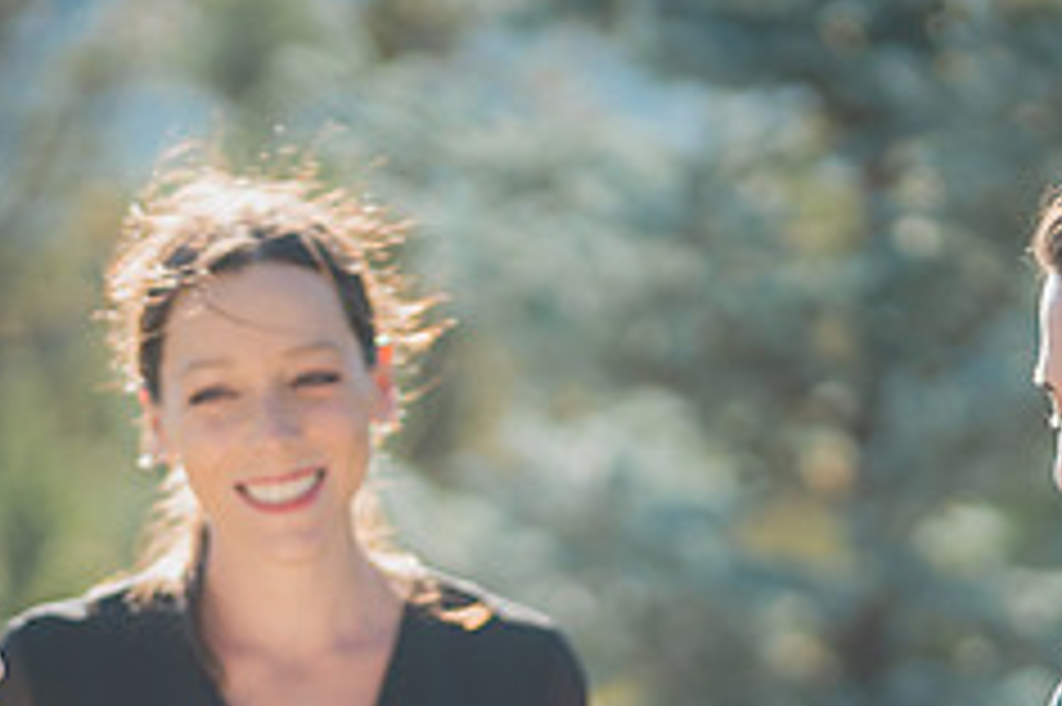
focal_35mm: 213
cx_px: 630
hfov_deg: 9.7
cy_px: 785
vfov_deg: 6.4
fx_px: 6279
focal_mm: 85
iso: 200
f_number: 1.8
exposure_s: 1/2500
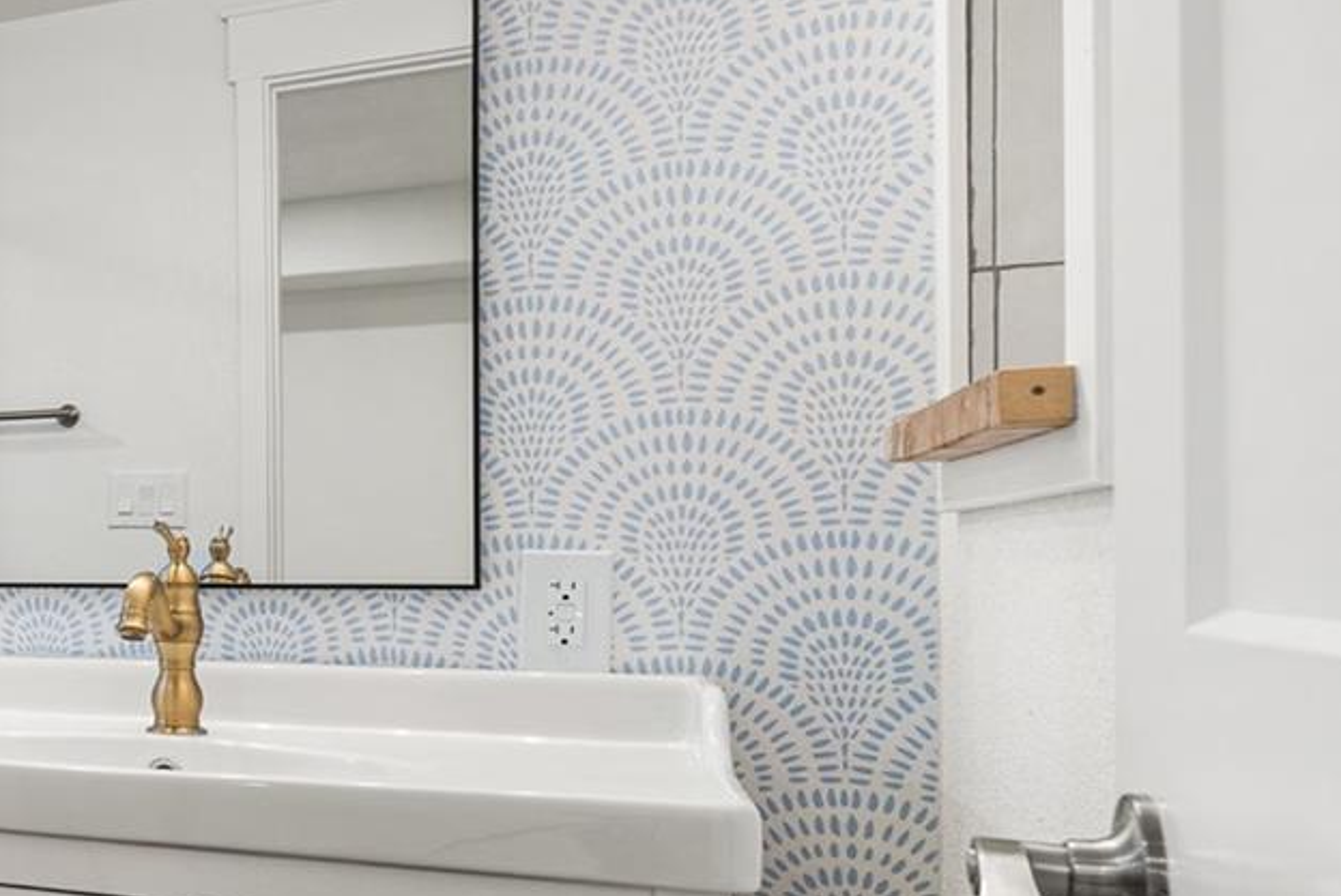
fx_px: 1528
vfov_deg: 32.6
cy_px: 545
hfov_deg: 35.1
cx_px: -346
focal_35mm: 41
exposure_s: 1/1.25
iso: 200
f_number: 8
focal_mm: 16
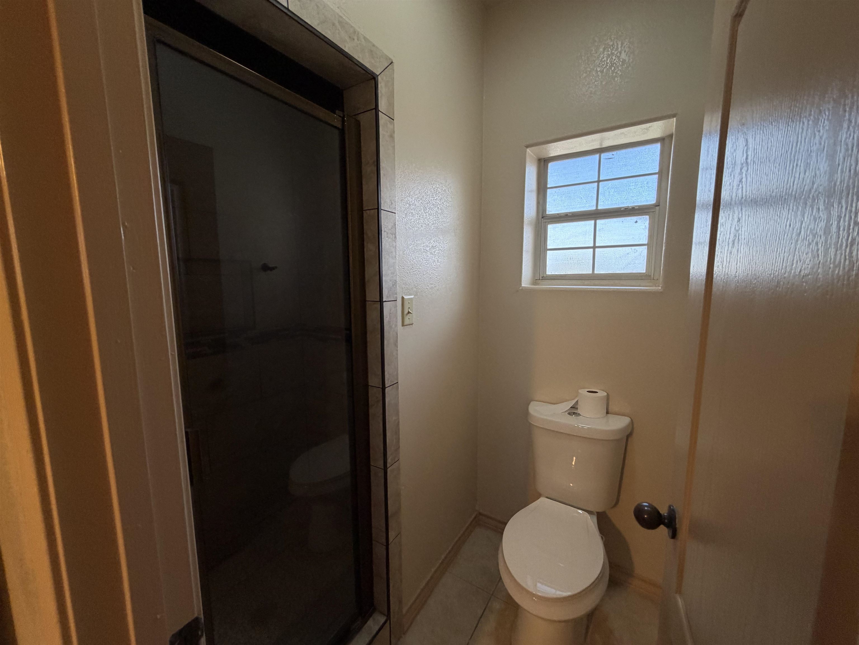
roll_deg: +1.3
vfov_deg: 85.7
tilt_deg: -4.2
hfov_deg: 102.1
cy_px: 322
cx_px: 430
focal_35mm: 14
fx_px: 347
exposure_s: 1/60
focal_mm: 2.22
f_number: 2.2
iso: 200
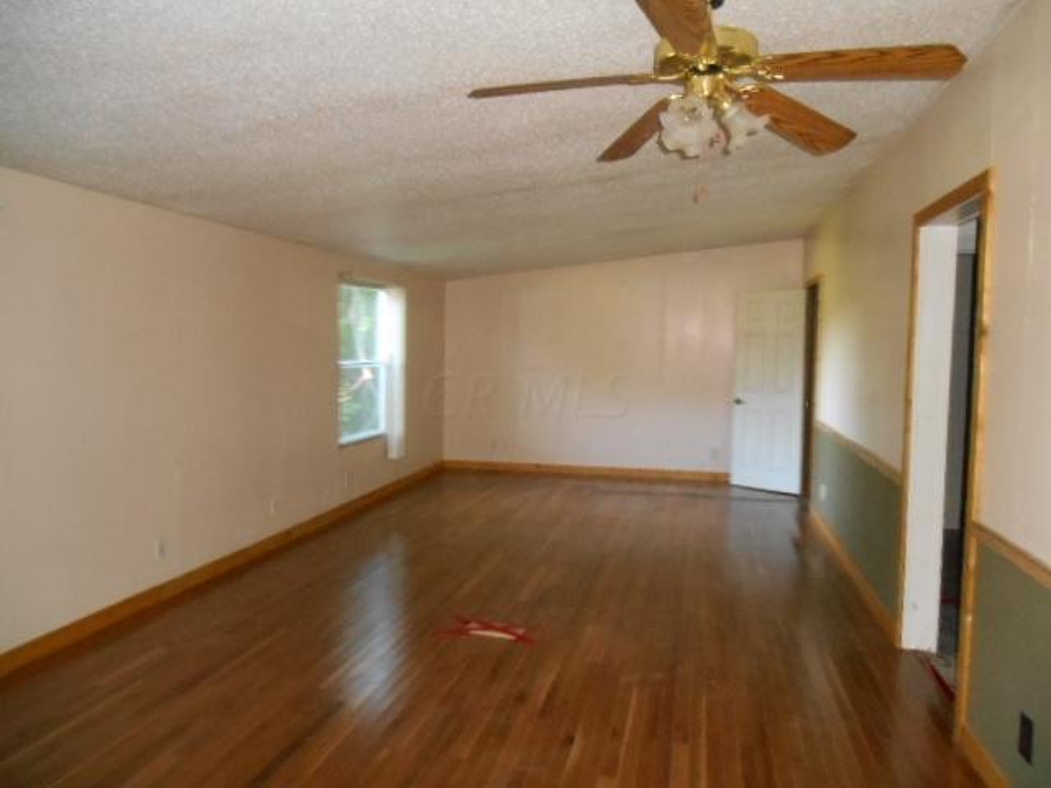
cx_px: 526
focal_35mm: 26
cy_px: 394
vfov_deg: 53.1
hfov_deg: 67.3
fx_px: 789
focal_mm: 4.7
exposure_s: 1/25
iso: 800
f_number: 3.4
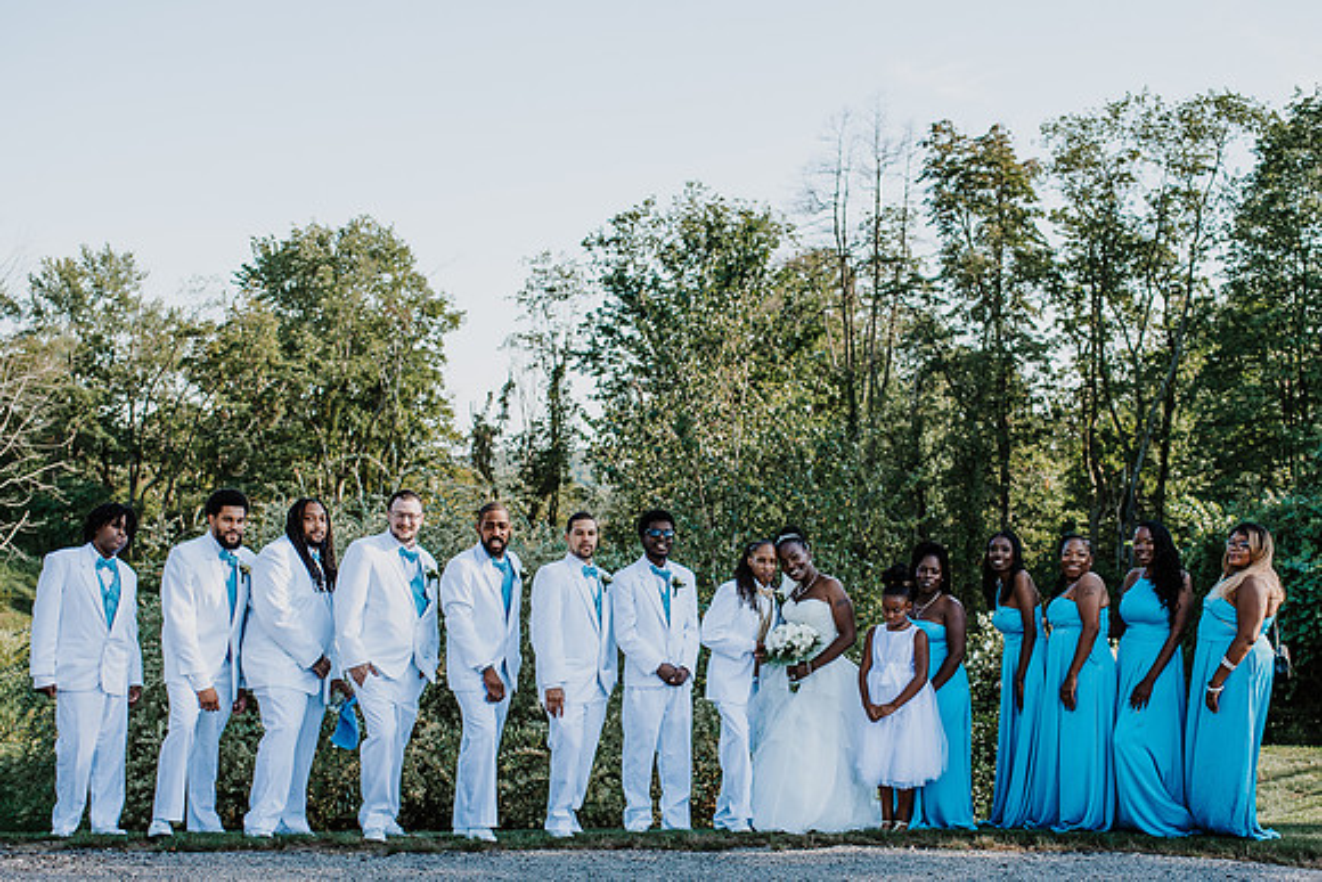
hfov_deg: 41.8
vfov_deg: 28.4
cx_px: 695
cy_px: 592
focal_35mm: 47
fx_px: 1729
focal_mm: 35
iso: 160
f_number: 3.2
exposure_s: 1/1250
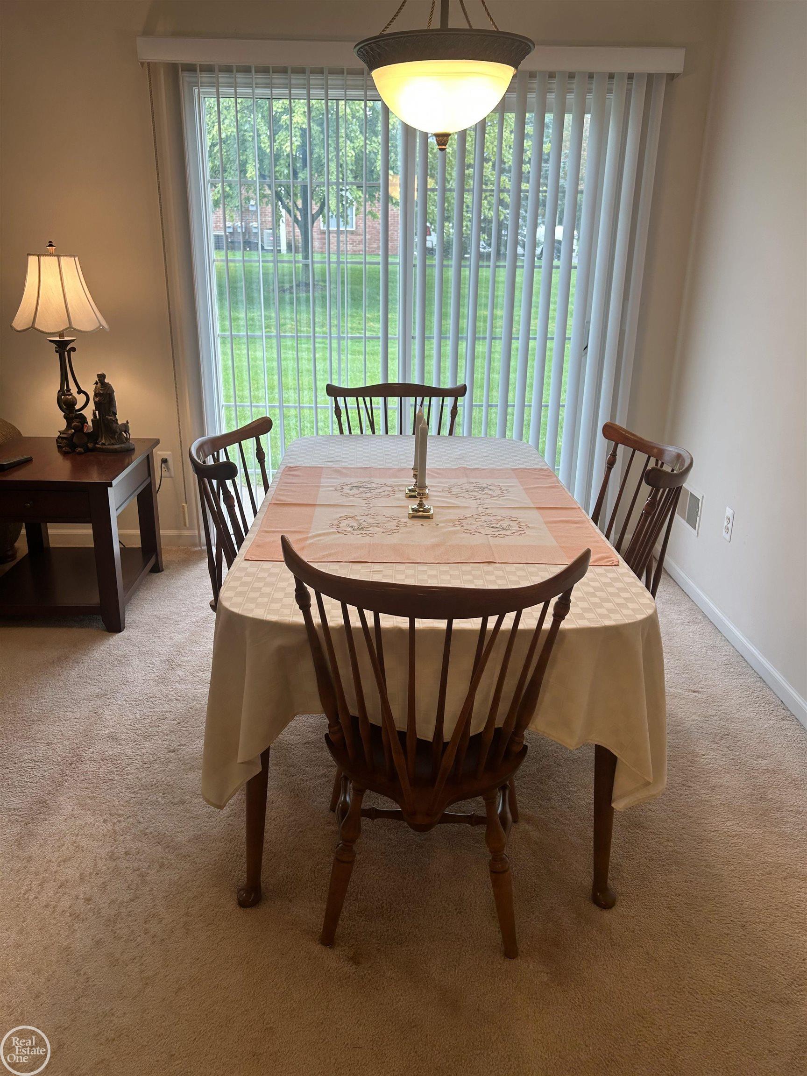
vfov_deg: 67.3
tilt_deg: -20.9
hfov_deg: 53.1
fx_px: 808
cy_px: 538
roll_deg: -1.8
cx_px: 404
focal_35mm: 26
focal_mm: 5.7
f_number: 1.5
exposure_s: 1/120
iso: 32
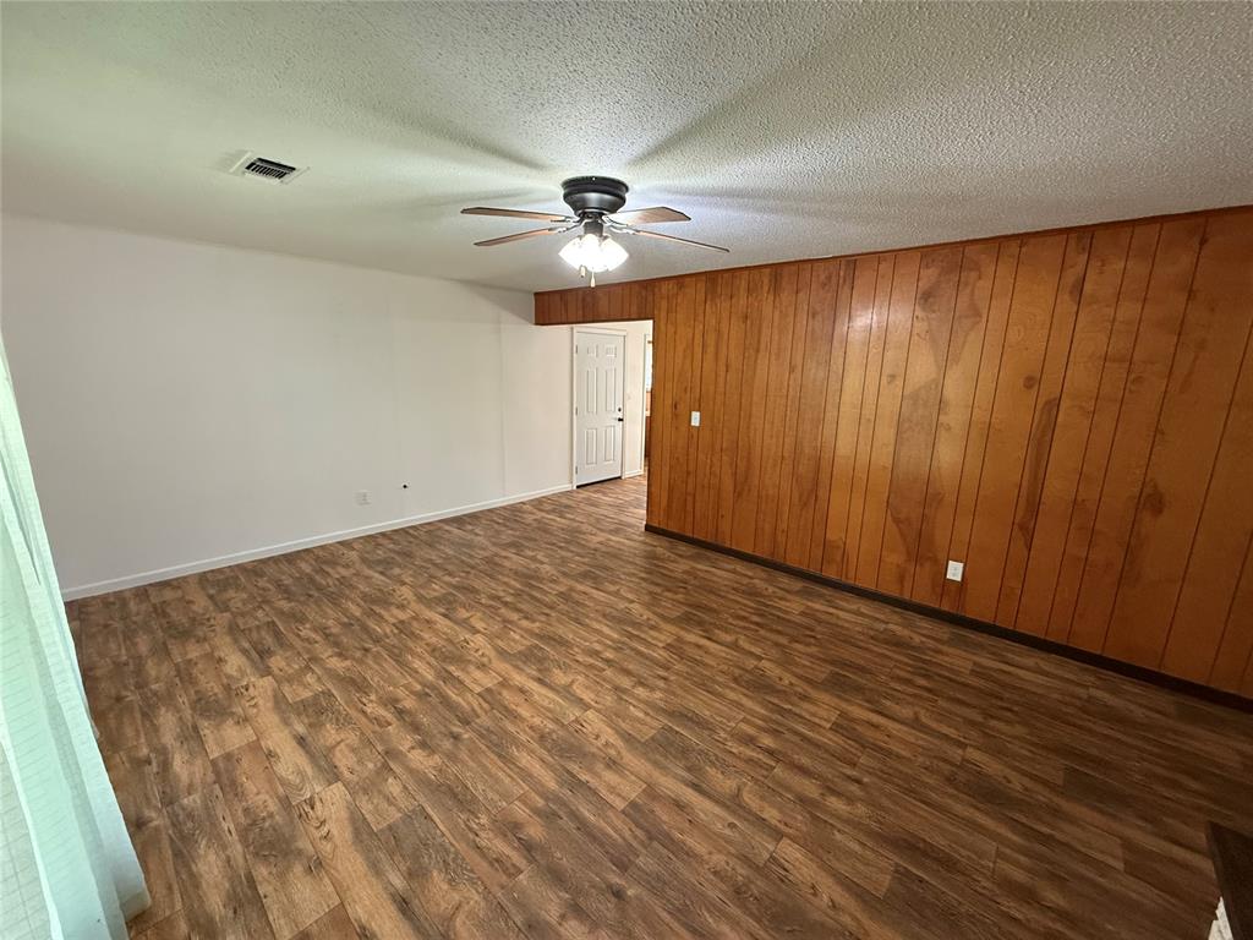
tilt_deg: -12.3
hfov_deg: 102.1
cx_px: 626
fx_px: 507
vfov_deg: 85.7
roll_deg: -1.4
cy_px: 470
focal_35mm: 14
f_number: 2.2
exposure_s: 1/60
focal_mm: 2.22
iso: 400
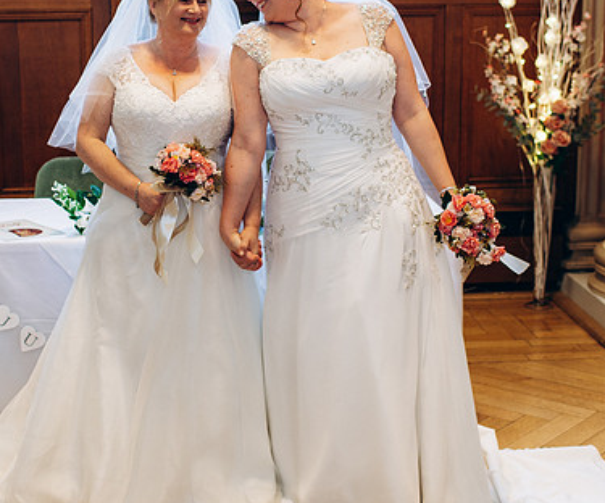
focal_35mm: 75
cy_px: 196
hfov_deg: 25.0
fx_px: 1364
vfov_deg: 20.9
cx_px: 259
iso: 320
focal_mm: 35
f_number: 2.5
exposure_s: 1/100
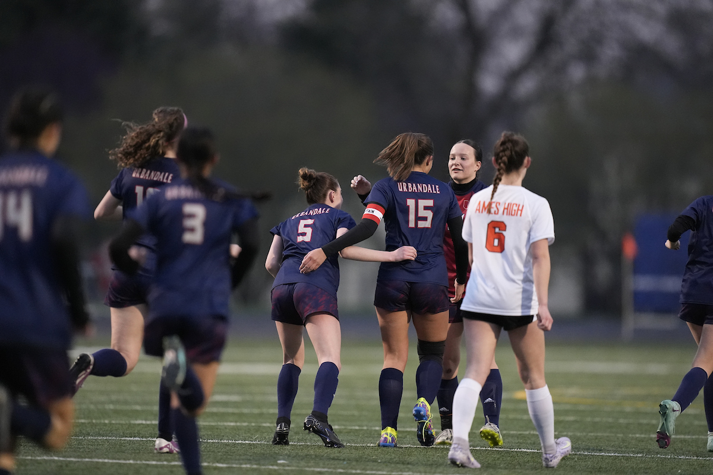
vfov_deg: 3.4
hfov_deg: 5.2
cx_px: 356
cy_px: 238
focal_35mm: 400
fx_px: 7922
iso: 6400
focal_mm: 400
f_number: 2.8
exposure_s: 1/1600
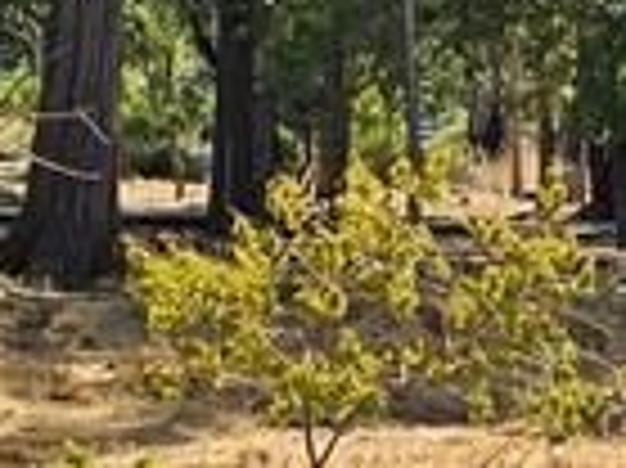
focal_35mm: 170
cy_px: 184
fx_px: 3072
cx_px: 1009
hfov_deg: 11.1
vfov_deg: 8.7
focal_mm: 6.3
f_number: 1.7
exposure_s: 1/430
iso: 10
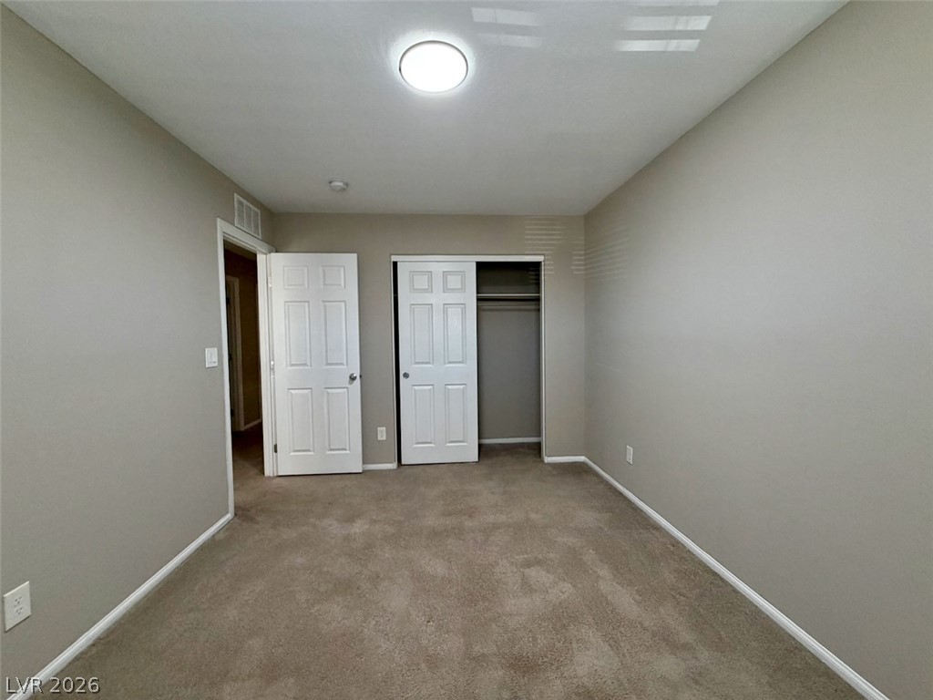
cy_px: 350
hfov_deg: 102.1
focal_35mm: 14
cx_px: 466
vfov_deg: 85.7
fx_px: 377
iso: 250
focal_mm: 2.22
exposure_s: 1/60
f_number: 2.2
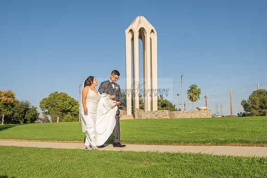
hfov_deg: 57.7
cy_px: 113
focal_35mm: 33
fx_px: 242
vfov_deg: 40.1
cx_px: 130
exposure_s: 1/4000
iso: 200
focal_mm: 24
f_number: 3.5
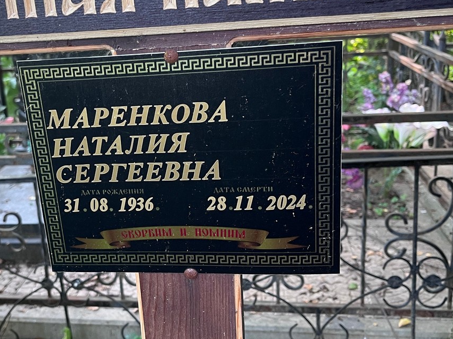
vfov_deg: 32.8
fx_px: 576
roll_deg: +6.0
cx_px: 144
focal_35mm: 44
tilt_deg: -15.9
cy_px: 146
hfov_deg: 42.3
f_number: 1.6
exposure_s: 1/64
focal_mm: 5.1
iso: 125
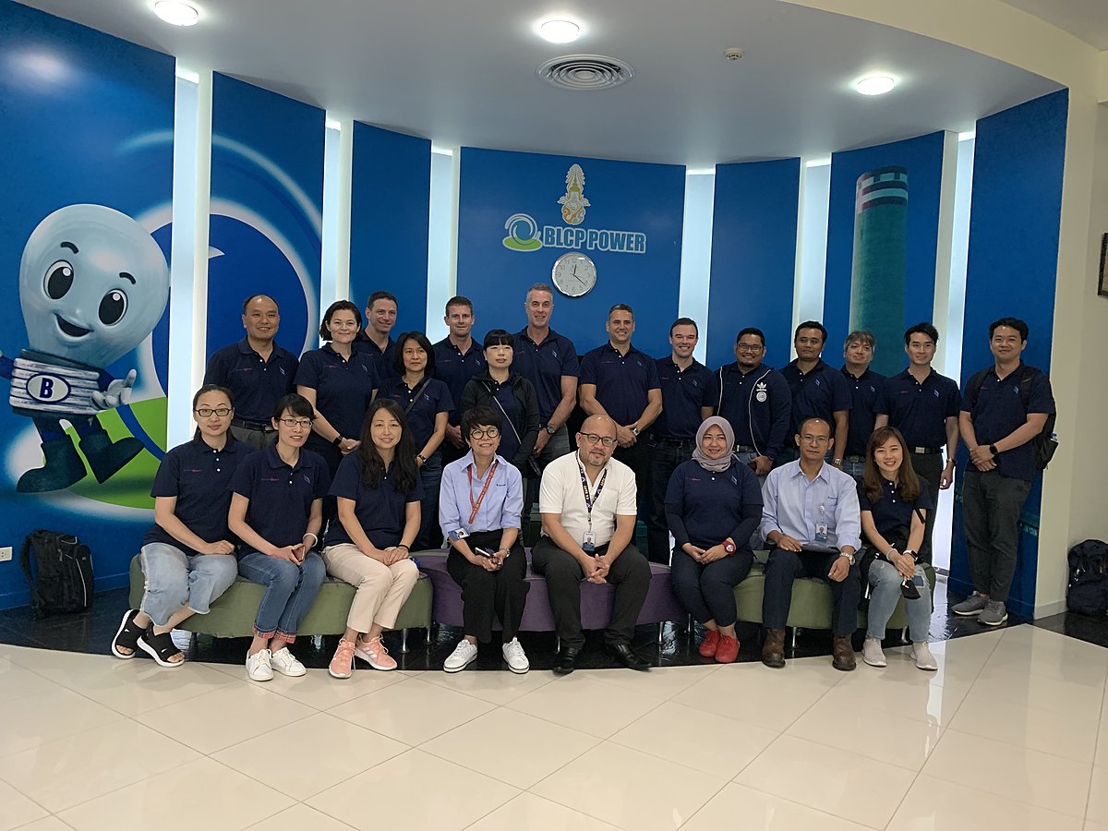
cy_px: 416
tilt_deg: -3.0
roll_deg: -2.2
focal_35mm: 26
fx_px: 832
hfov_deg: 67.3
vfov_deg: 53.1
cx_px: 554
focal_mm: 4.25
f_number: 1.8
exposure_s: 1/50
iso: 250
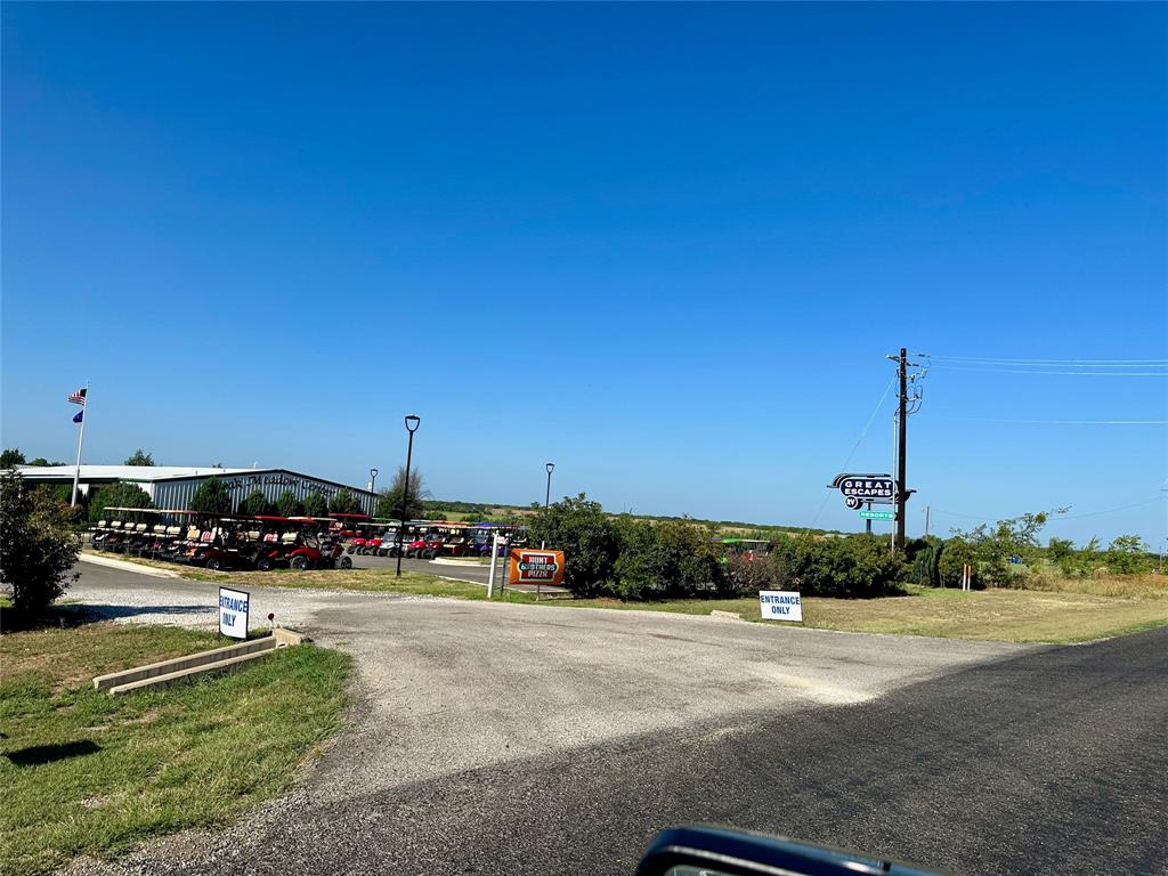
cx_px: 584
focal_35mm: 24
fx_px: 810
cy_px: 438
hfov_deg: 71.6
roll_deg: -3.3
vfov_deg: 56.8
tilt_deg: +3.8
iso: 80
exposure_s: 1/5848
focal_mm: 6.86
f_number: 1.78
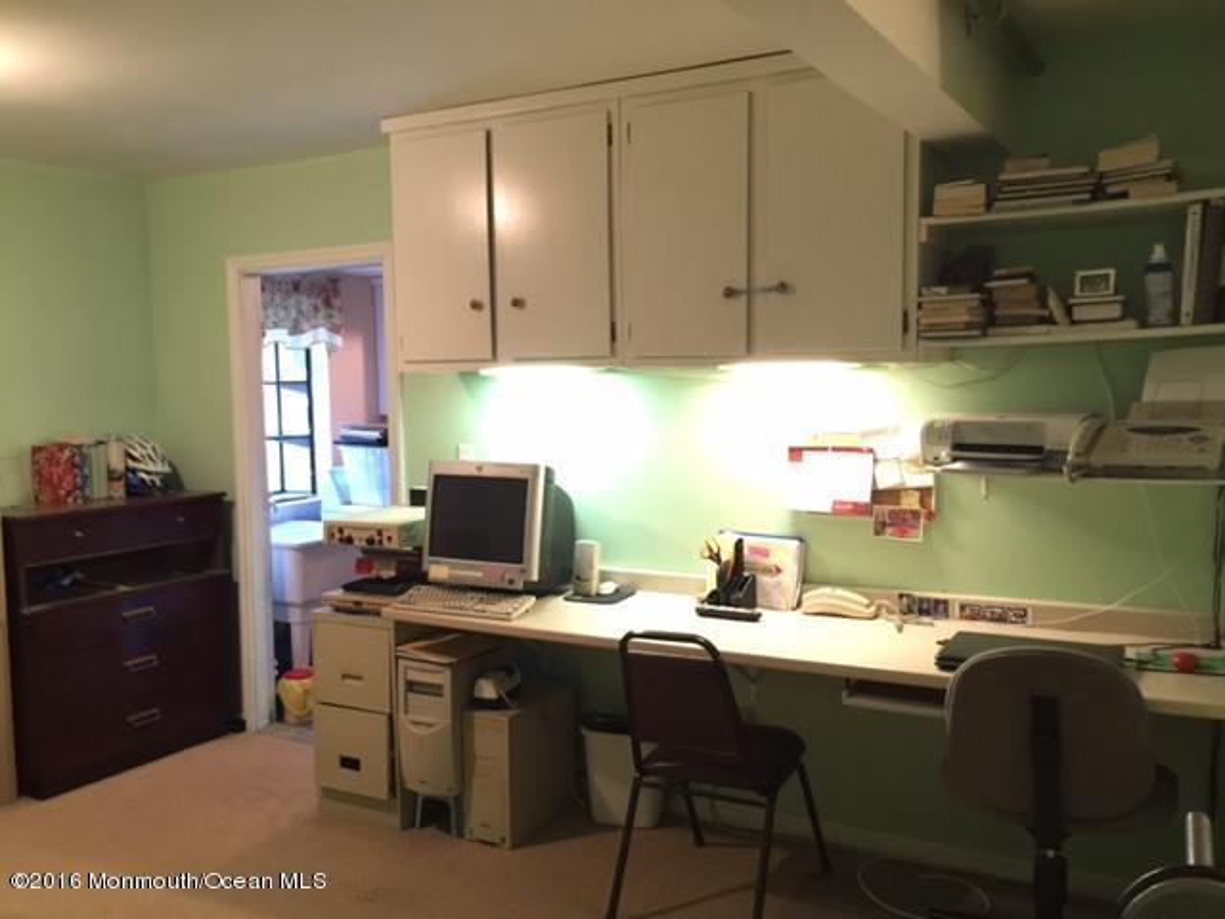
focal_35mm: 29
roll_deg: -0.2
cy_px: 460
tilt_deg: -4.8
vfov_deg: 48.2
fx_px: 1026
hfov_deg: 61.7
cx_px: 612
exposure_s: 1/4
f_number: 2.2
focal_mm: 4.15
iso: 64
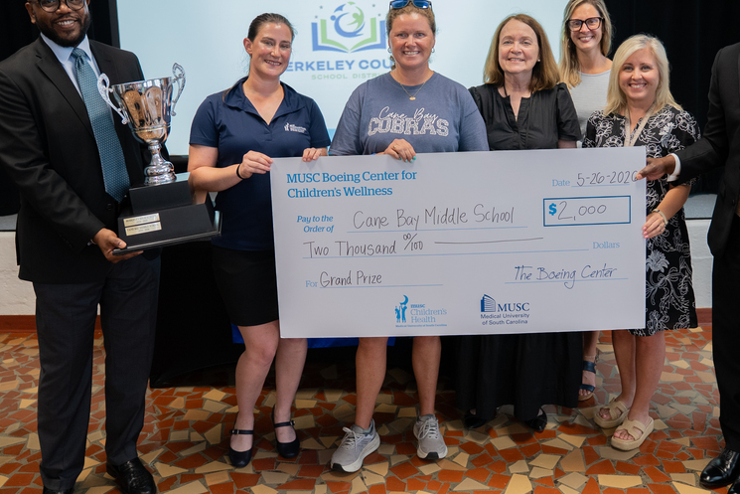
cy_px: 172
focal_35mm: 33
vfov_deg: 39.6
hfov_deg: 56.9
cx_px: 431
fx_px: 678
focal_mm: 24
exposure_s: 1/125
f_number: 2.8
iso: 800
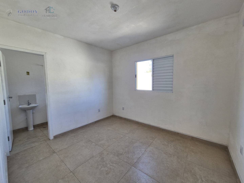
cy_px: 92
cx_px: 122
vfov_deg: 89.9
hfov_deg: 106.2
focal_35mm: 13
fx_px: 92
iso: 64
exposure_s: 1/60
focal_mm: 2.2
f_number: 2.2
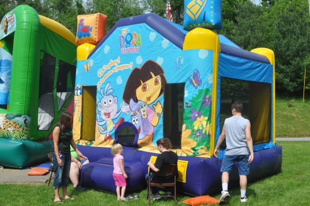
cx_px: 155
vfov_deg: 31.8
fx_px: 361
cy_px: 103
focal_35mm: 42
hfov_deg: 46.5
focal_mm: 28
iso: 200
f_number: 10
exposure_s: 1/400
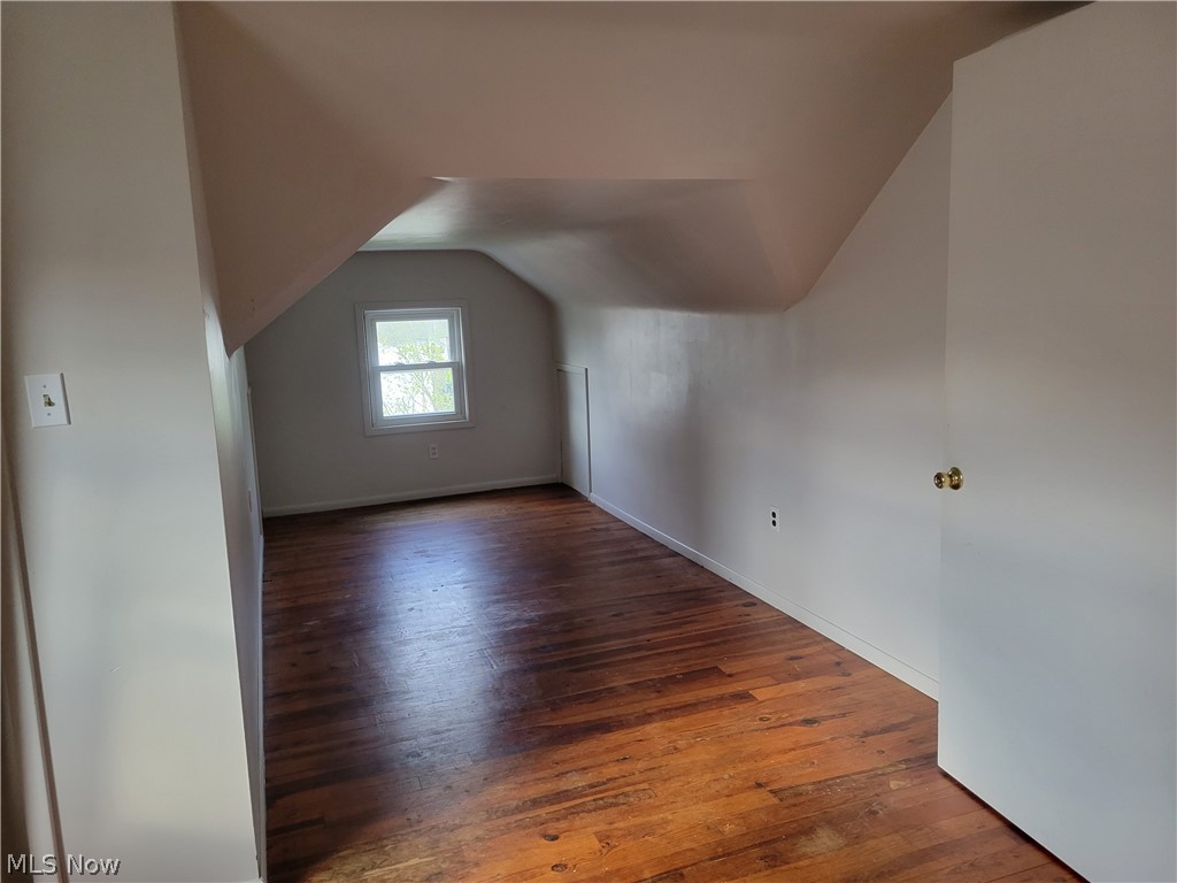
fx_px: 884
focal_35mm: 26
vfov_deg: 53.1
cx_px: 588
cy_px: 442
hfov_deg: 67.3
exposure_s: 1/120
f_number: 1.8
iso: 250
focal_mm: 5.4
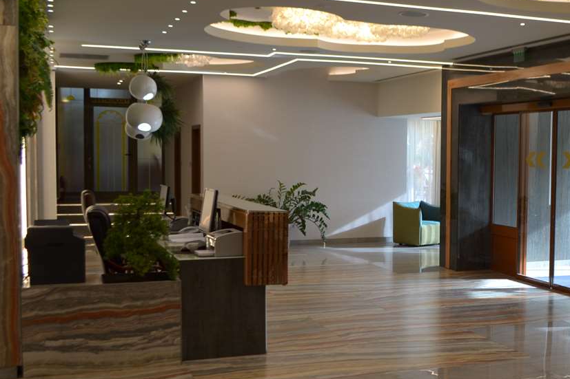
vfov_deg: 27.5
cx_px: 473
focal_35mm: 49
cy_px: 202
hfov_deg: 38.5
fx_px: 776
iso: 100
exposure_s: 1/40
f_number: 3.5
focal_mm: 18
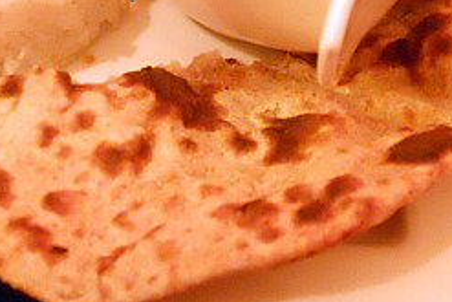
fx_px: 741
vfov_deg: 22.0
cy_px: -12
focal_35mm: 59
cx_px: 231
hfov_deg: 33.9
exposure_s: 1/3
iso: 800
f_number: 2.7
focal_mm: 5
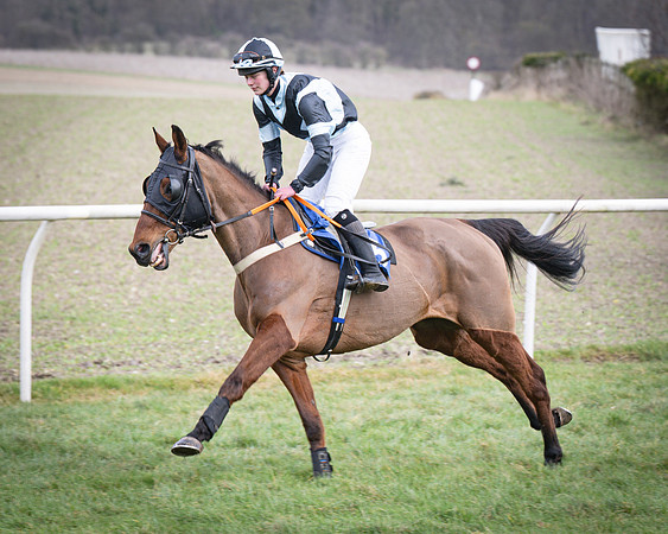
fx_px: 4997
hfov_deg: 7.6
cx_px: 361
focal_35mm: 253
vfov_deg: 6.1
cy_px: 246
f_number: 4
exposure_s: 1/500
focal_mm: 110
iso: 200
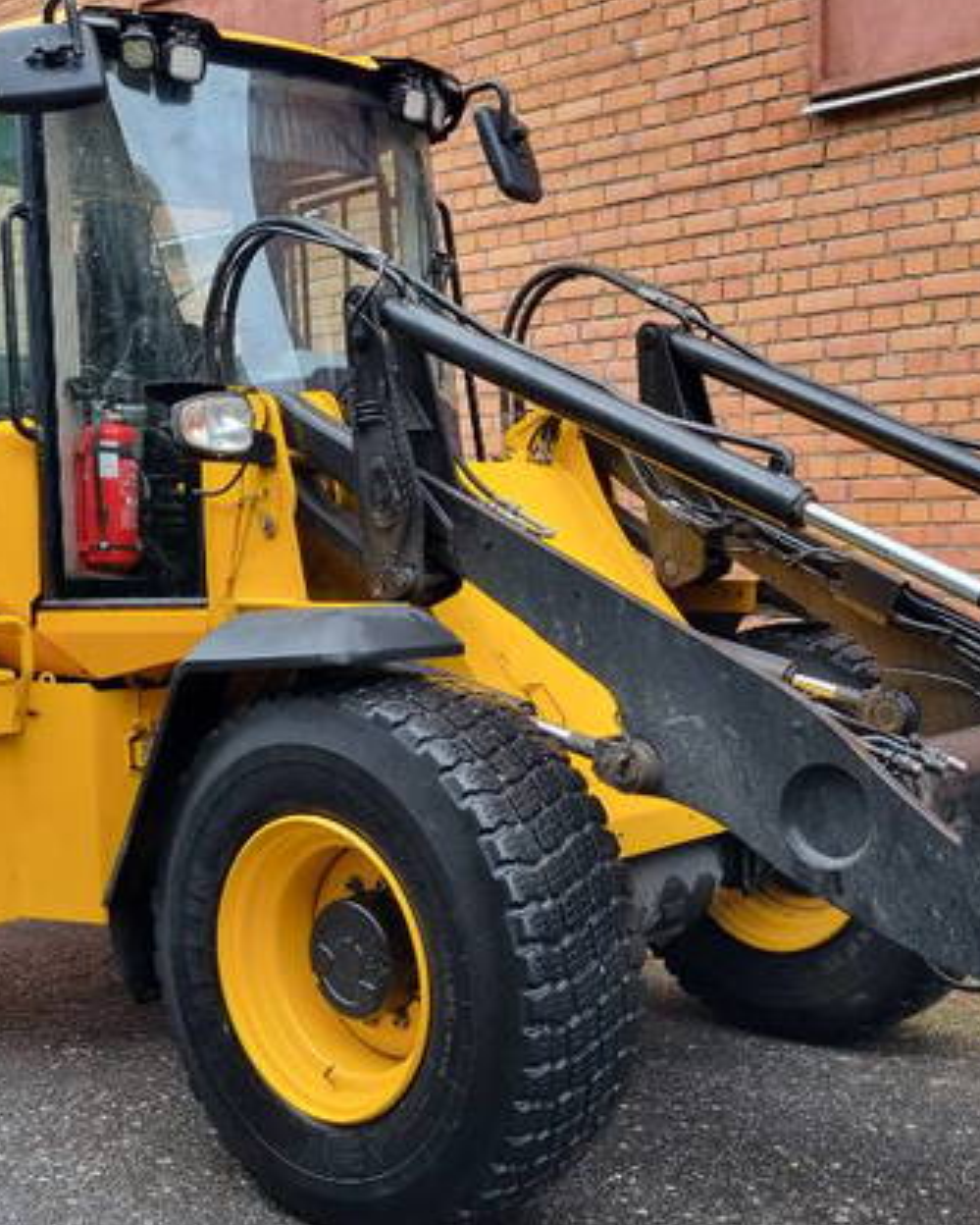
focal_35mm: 46
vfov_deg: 40.2
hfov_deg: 32.7
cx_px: 575
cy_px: 724
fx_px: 1667
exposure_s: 1/103
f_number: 1.8
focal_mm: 5.4
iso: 50
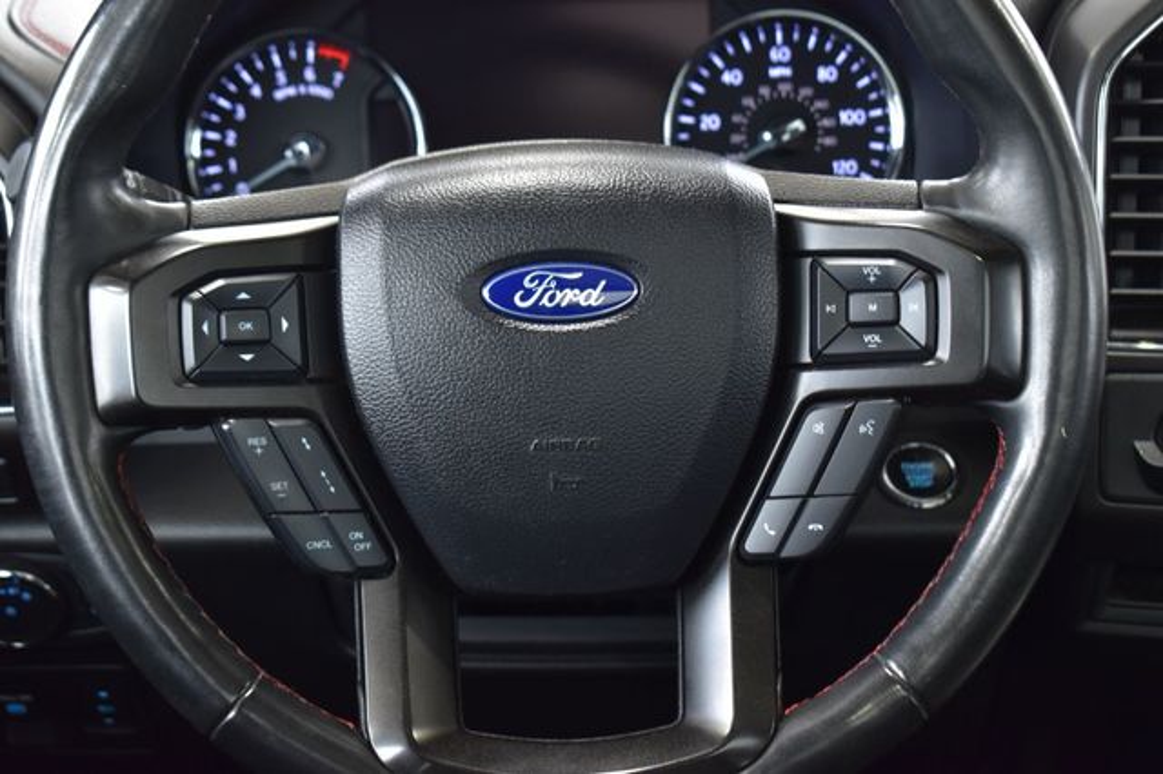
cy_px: 387
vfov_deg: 19.7
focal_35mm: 69
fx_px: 2228
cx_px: 582
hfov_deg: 29.3
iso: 900
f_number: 6.3
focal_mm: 46
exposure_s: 1/15
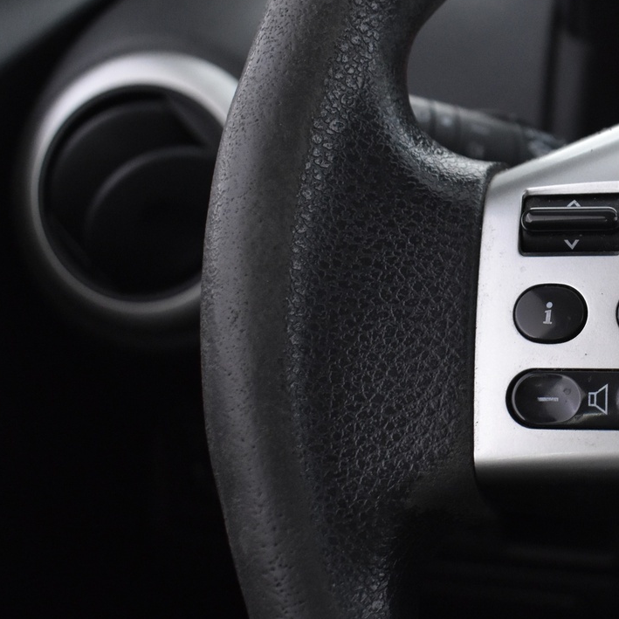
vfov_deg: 25.7
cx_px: 607
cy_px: 291
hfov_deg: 24.6
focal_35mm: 67
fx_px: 1355
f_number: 3.8
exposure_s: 1/40
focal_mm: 23
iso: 2000
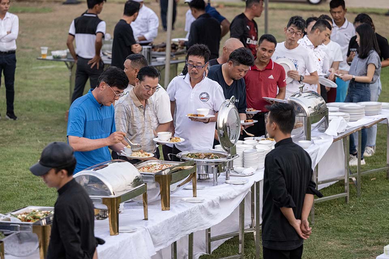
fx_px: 1783
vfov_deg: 8.3
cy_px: 130
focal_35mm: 165
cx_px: 194
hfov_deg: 12.5
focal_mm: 165
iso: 2500
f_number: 4
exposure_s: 1/250
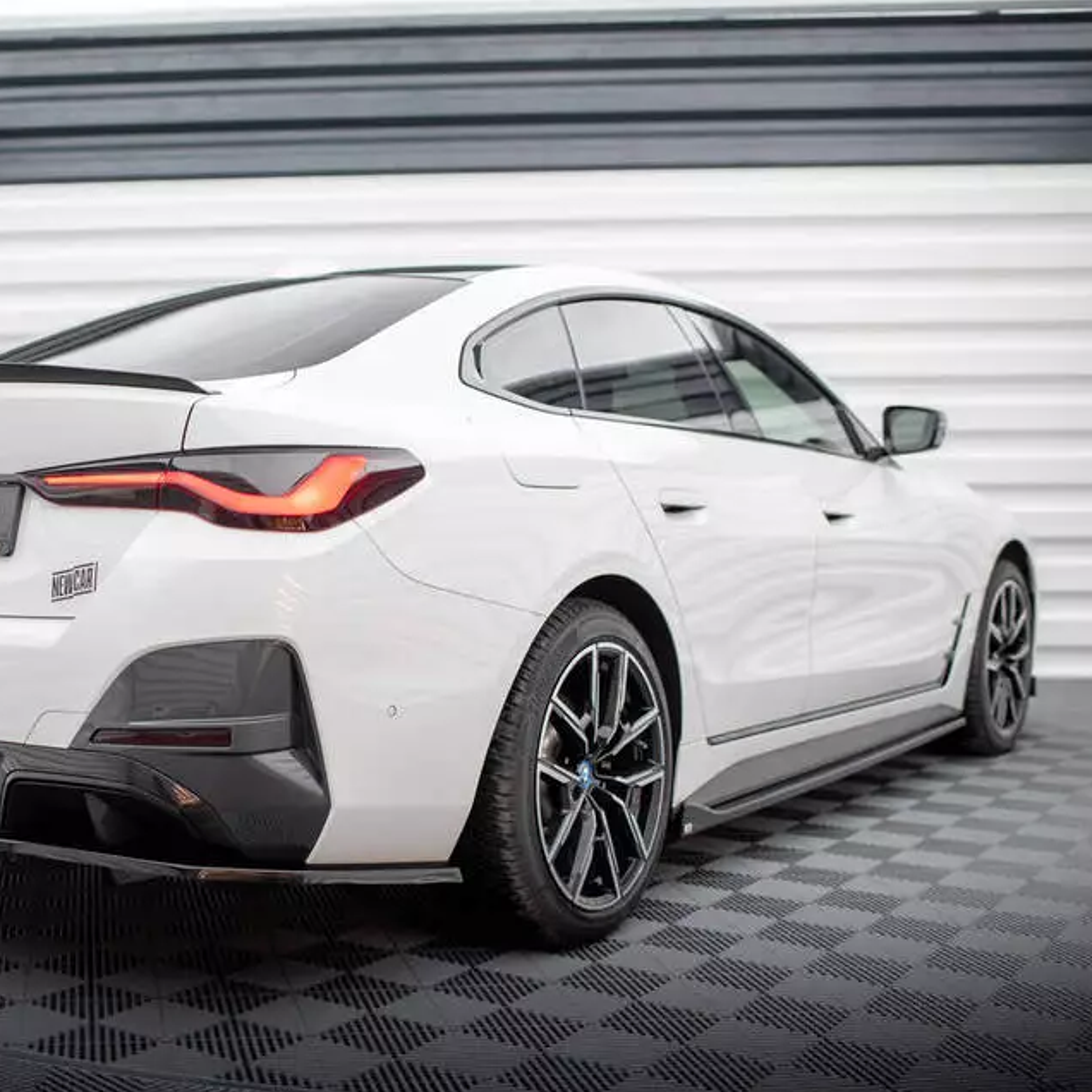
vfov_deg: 36.1
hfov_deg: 35.4
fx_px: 1677
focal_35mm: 47
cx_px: 288
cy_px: 550
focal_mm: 35
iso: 500
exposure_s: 1/125
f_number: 2.5
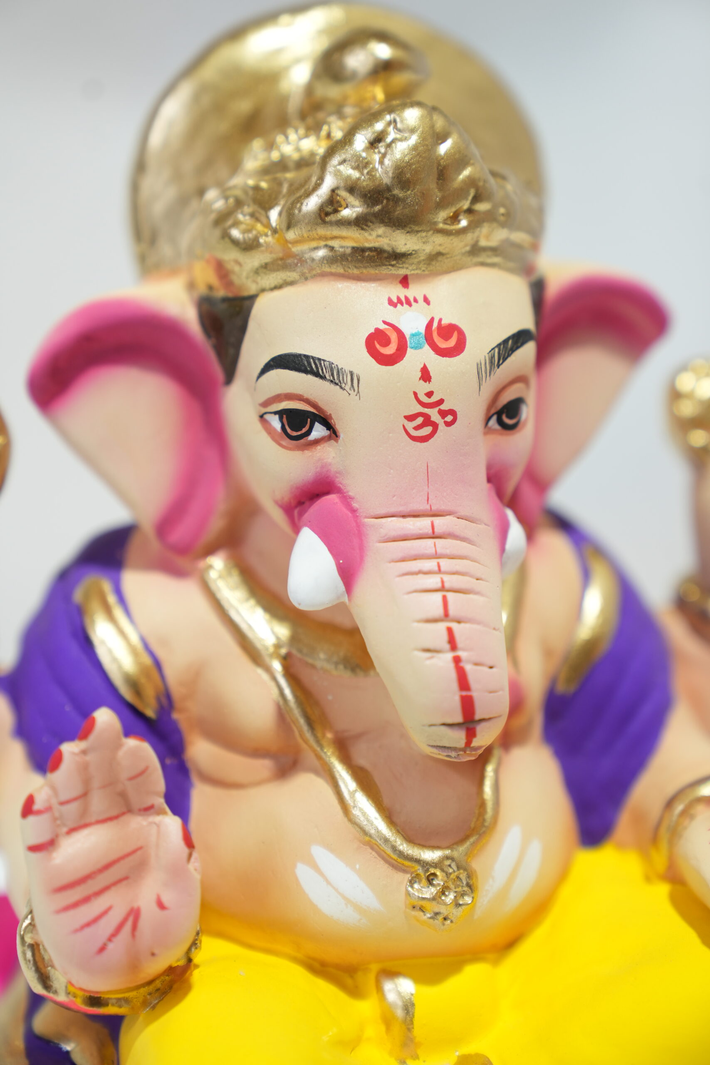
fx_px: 2070
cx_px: 355
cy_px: 532
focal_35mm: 70
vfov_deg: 28.8
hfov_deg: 19.5
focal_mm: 70
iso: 800
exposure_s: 1/200
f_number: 3.5
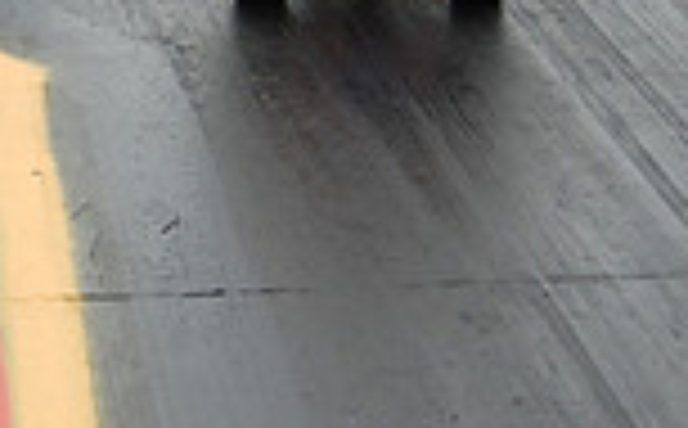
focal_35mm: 151
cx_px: -216
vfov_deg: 8.5
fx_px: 2826
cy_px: -99
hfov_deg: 13.4
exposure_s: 1/1000
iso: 200
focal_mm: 26
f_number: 4.2
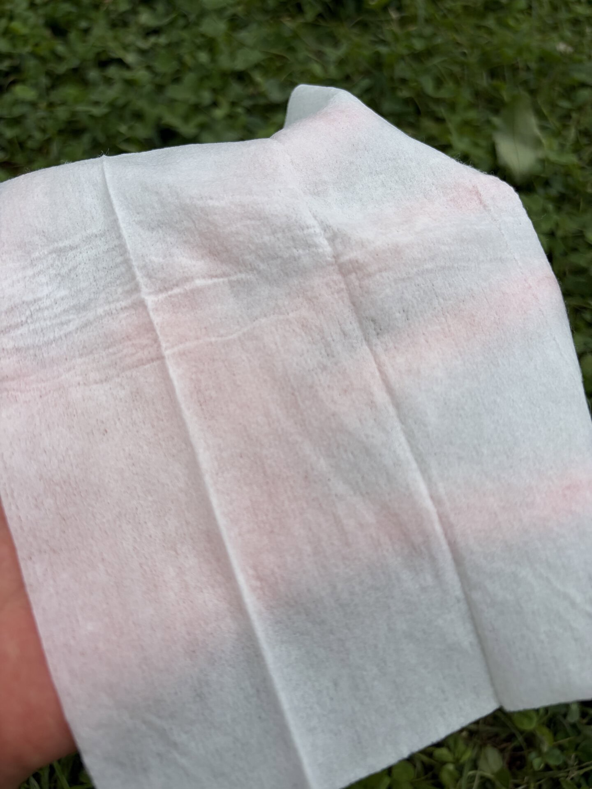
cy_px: 394
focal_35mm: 26
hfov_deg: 53.1
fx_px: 593
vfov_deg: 67.3
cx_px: 296
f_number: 1.6
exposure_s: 1/4950
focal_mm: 6
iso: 50
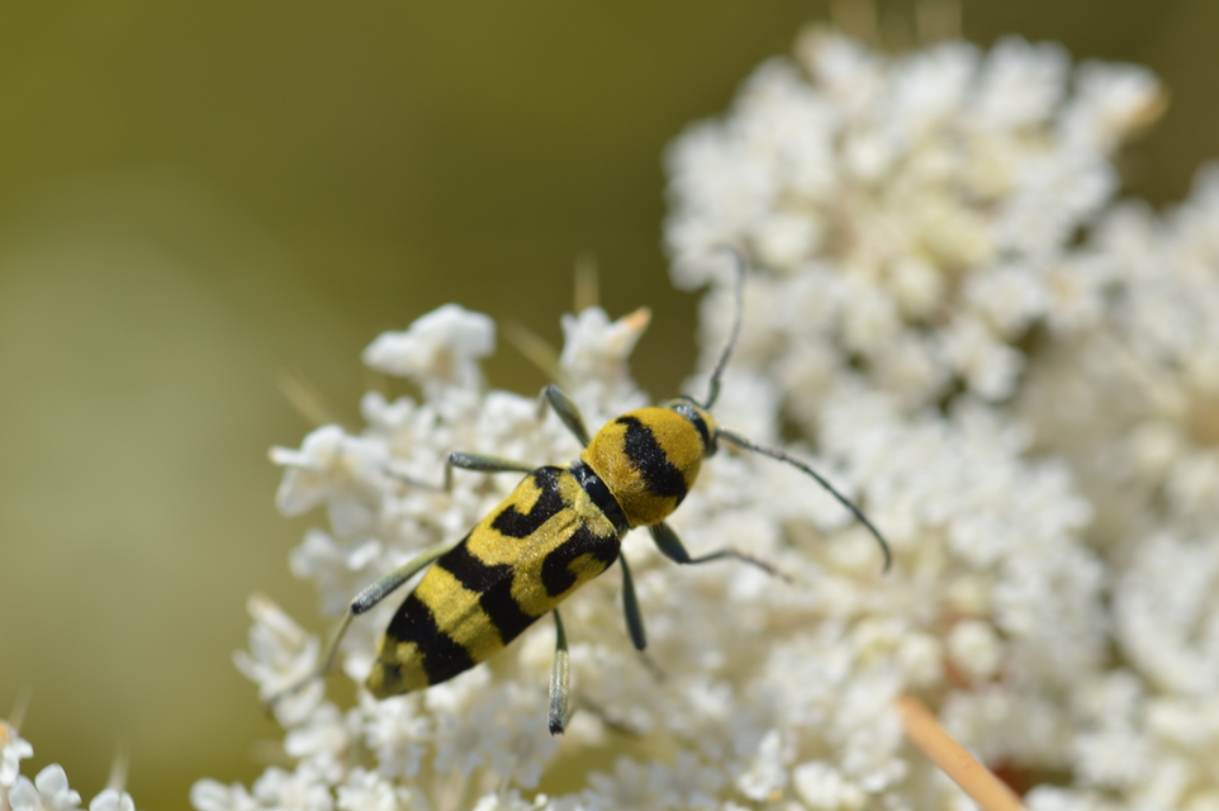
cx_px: 610
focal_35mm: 158
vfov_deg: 8.7
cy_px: 406
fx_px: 5329
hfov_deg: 13.0
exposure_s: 1/250
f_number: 11
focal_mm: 105
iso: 100
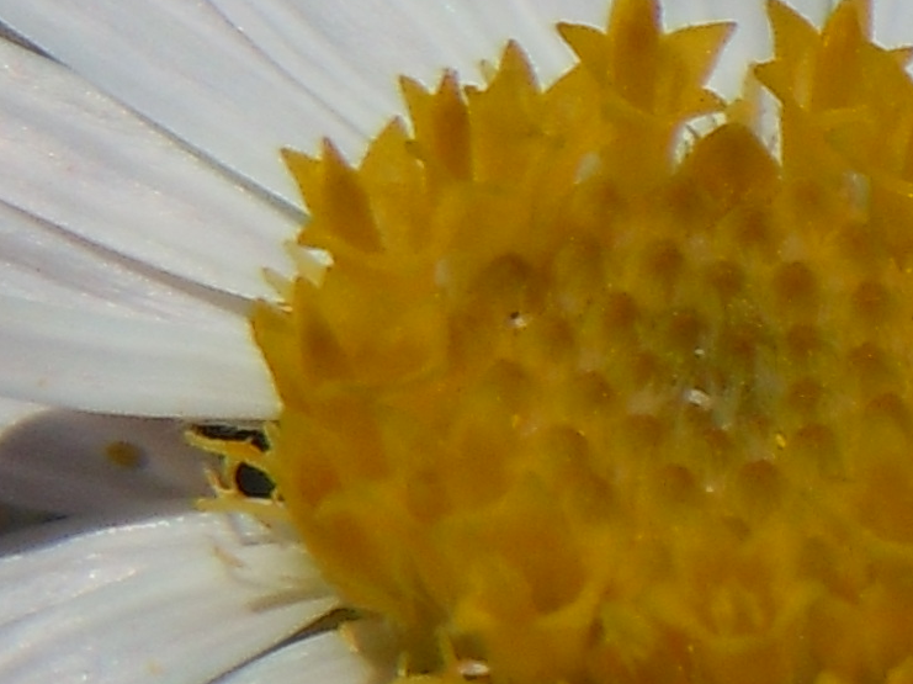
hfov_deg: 10.2
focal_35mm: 175
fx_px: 4613
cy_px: 849
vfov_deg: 8.4
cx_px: 1966
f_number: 7
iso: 100
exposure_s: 1/1000
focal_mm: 5.4
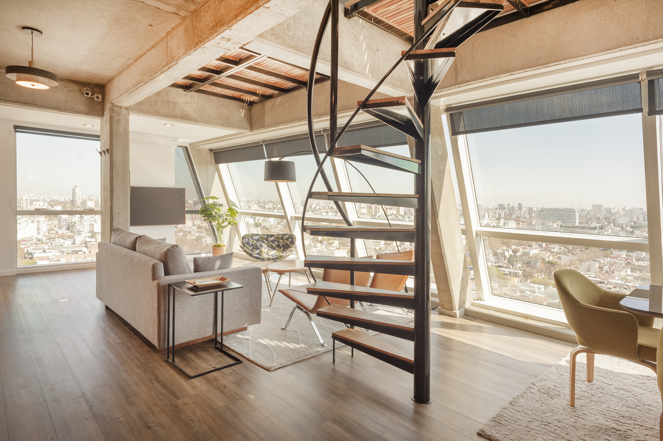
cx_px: 332
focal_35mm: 20
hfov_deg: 84.0
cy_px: 220
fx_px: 368
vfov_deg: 61.9
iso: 200
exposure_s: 1/125
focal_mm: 20
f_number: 9
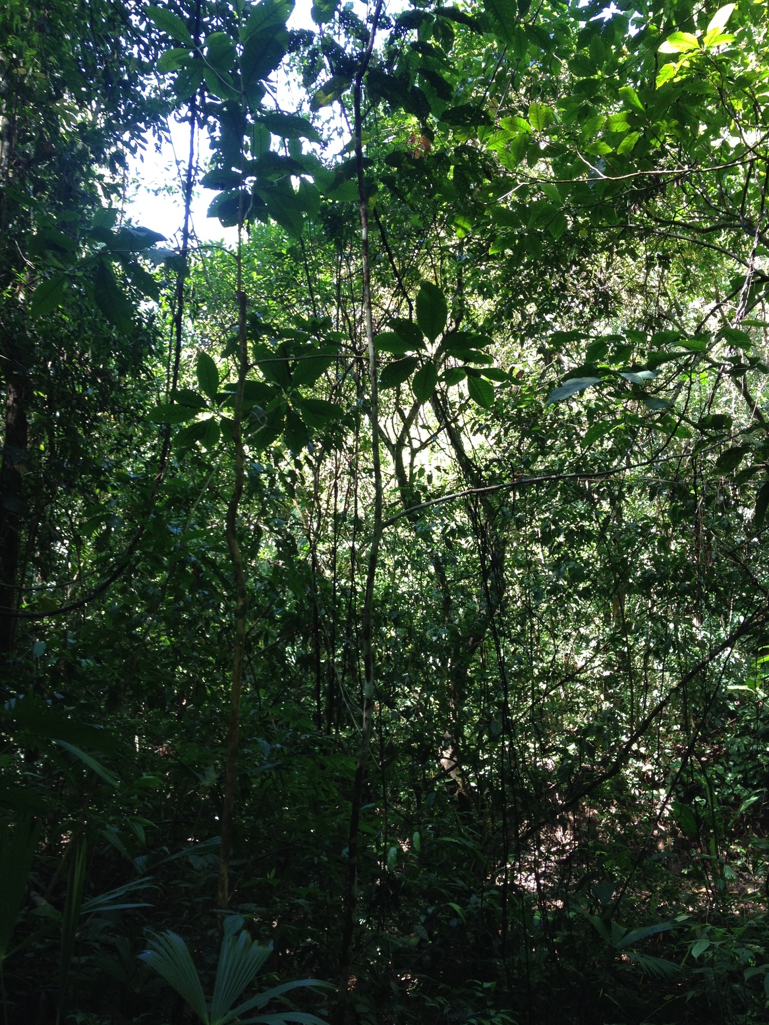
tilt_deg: +1.3
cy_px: 500
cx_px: 391
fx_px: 1066
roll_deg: +1.4
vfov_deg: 51.3
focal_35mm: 36
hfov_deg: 39.7
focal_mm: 4.28
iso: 64
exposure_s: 1/60
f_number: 2.4
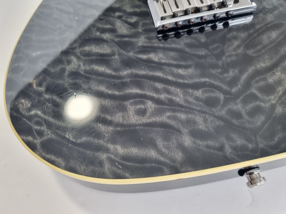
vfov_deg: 53.1
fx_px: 215
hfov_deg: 67.3
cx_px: 143
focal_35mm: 26
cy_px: 107
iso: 320
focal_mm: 5.4
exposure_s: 1/50
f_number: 1.8
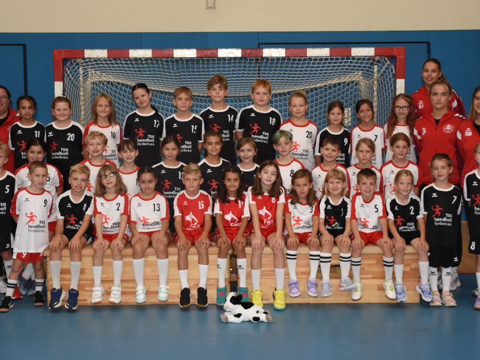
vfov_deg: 24.4
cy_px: 163
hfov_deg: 32.2
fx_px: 832
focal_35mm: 60
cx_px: 238
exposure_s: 1/200
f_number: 4
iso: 800
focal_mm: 30
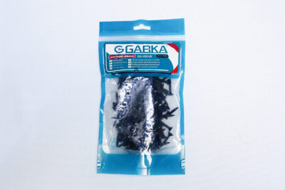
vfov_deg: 23.0
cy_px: 95
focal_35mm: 59
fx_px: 467
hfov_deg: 33.9
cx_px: 143
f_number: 9
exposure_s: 1/160
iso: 3200
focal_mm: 58
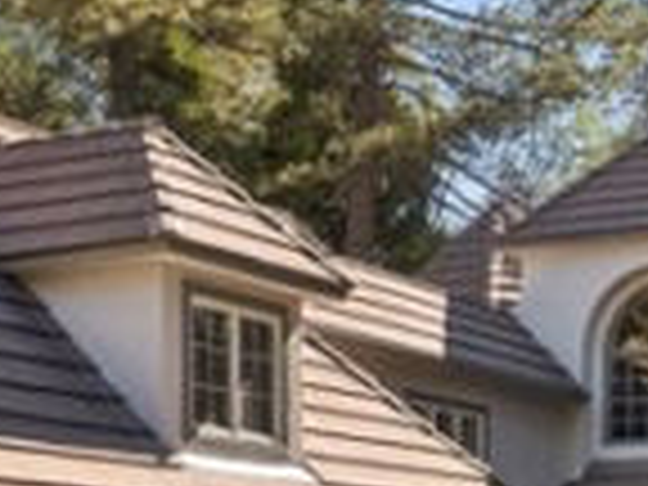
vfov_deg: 14.7
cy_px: 608
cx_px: 558
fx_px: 1816
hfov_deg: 19.9
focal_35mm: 97
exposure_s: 1/60
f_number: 2.8
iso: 100
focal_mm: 12.3
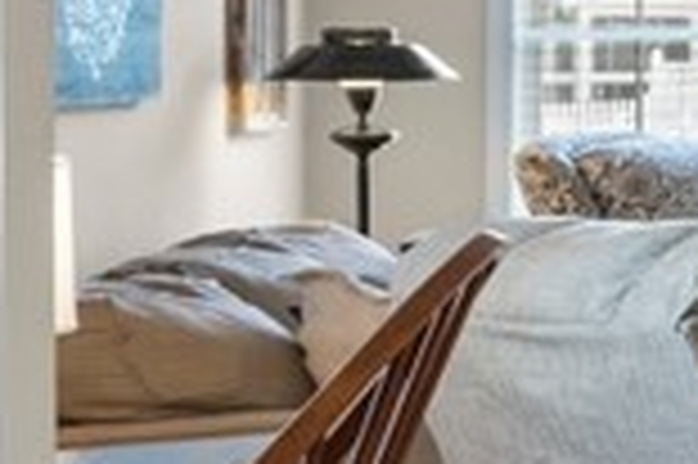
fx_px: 1898
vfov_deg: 13.9
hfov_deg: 10.5
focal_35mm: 98
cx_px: 2265
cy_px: 169
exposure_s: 1/30
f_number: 7.1
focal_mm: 14
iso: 1250
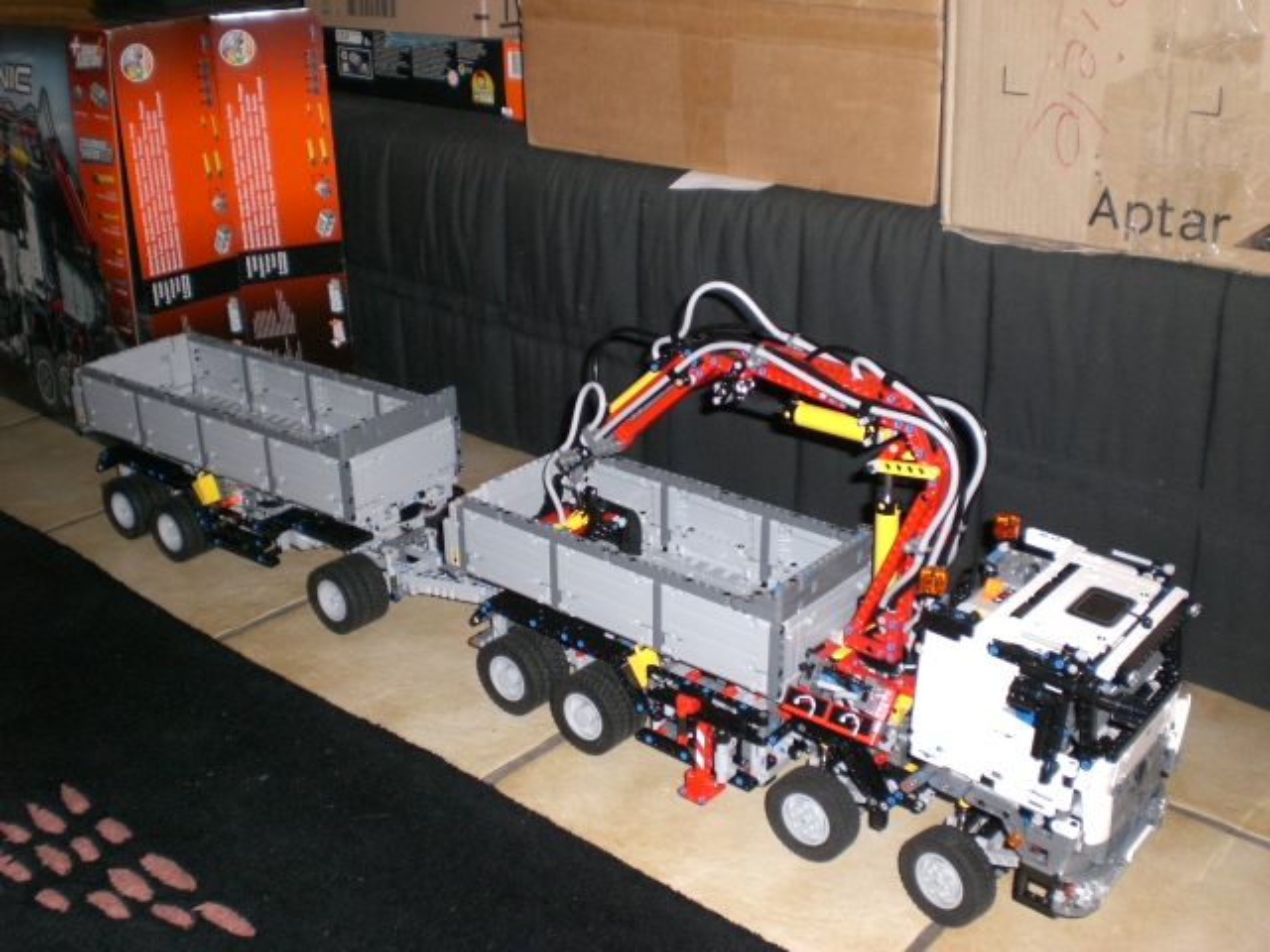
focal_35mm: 38
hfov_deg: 49.0
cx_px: 635
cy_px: 476
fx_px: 1394
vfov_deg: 37.7
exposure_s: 1/60
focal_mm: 6.3
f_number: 3.1
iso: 200
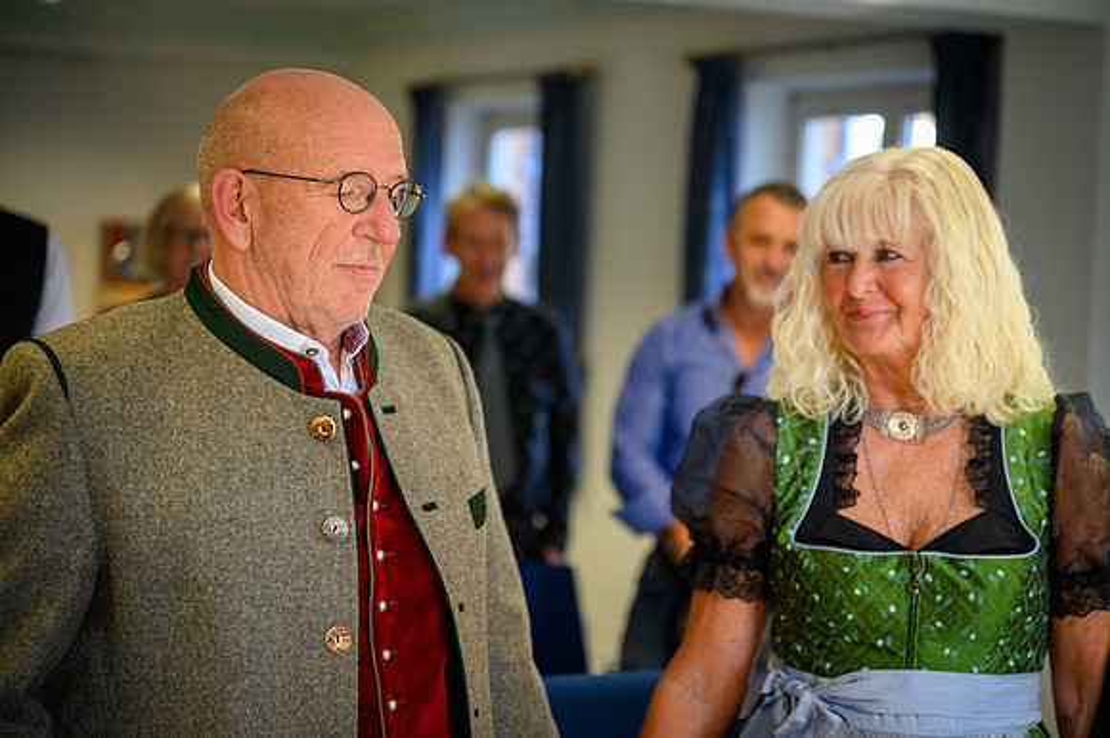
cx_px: 555
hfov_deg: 28.9
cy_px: 369
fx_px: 2157
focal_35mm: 70
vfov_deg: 19.4
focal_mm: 70
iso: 400
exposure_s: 1/160
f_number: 2.8
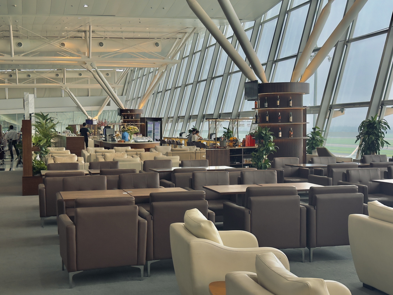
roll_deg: +1.2
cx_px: 196
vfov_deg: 30.3
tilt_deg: -2.3
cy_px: 148
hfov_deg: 39.7
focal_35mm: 48
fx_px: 545
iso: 64
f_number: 1.78
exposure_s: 1/418
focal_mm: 6.76
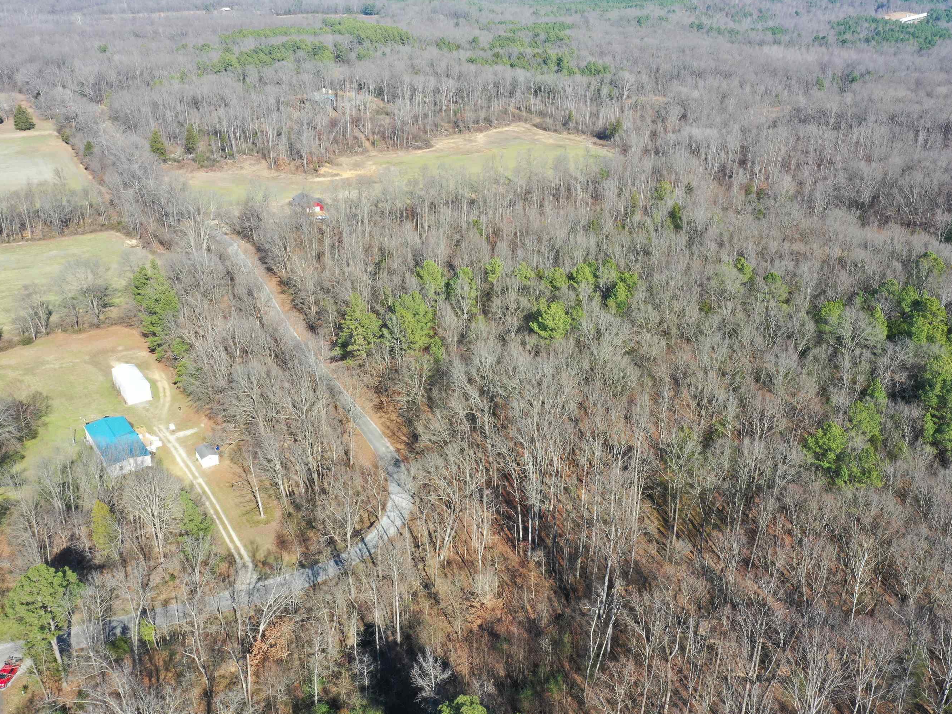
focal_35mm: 31
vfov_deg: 45.4
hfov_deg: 58.2
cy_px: 351
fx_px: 853
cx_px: 523
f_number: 8
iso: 100
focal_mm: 10.26
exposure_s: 1/120
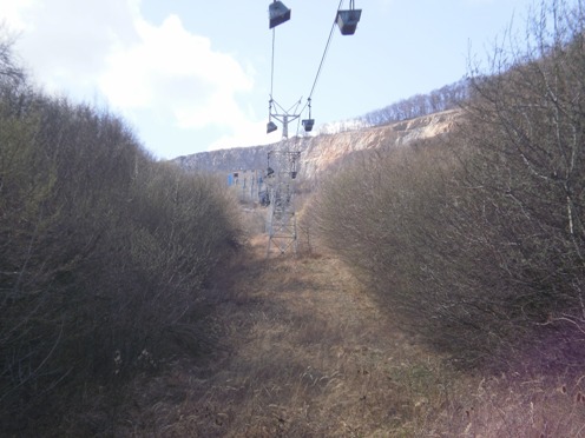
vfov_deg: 17.2
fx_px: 1453
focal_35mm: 86
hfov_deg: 22.8
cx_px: 292
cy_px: 219
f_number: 5.1
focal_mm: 14.3
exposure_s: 1/320
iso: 100
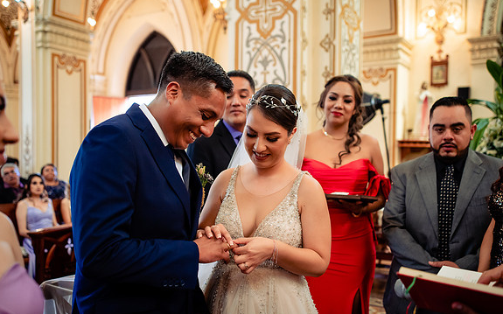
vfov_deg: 35.3
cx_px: 253
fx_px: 493
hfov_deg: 54.0
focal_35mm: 36
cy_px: 160
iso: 1250
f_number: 2.8
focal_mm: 35
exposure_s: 1/100
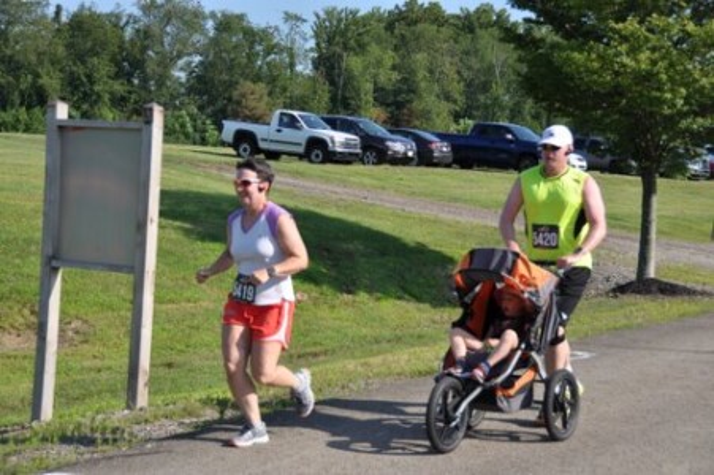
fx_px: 1367
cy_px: 238
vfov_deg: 19.7
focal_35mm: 69
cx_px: 357
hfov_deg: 29.3
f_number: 4.5
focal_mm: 46
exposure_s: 1/1000
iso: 200
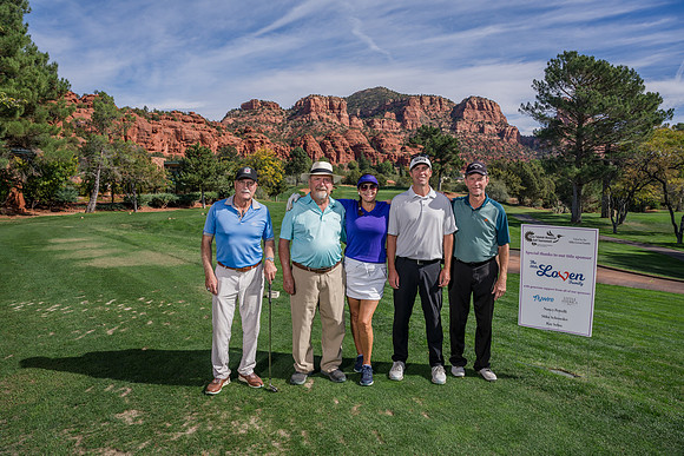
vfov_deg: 53.2
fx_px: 456
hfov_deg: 73.7
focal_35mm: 24
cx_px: 342
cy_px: 228
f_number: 4.5
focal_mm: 24
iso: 250
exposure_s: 1/2000
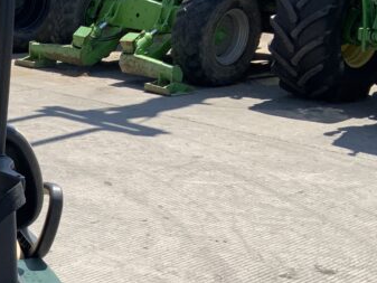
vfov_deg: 16.6
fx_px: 959
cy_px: 242
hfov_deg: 20.6
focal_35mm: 88
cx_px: -88
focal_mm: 3
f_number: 1.8
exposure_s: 1/1451
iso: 16
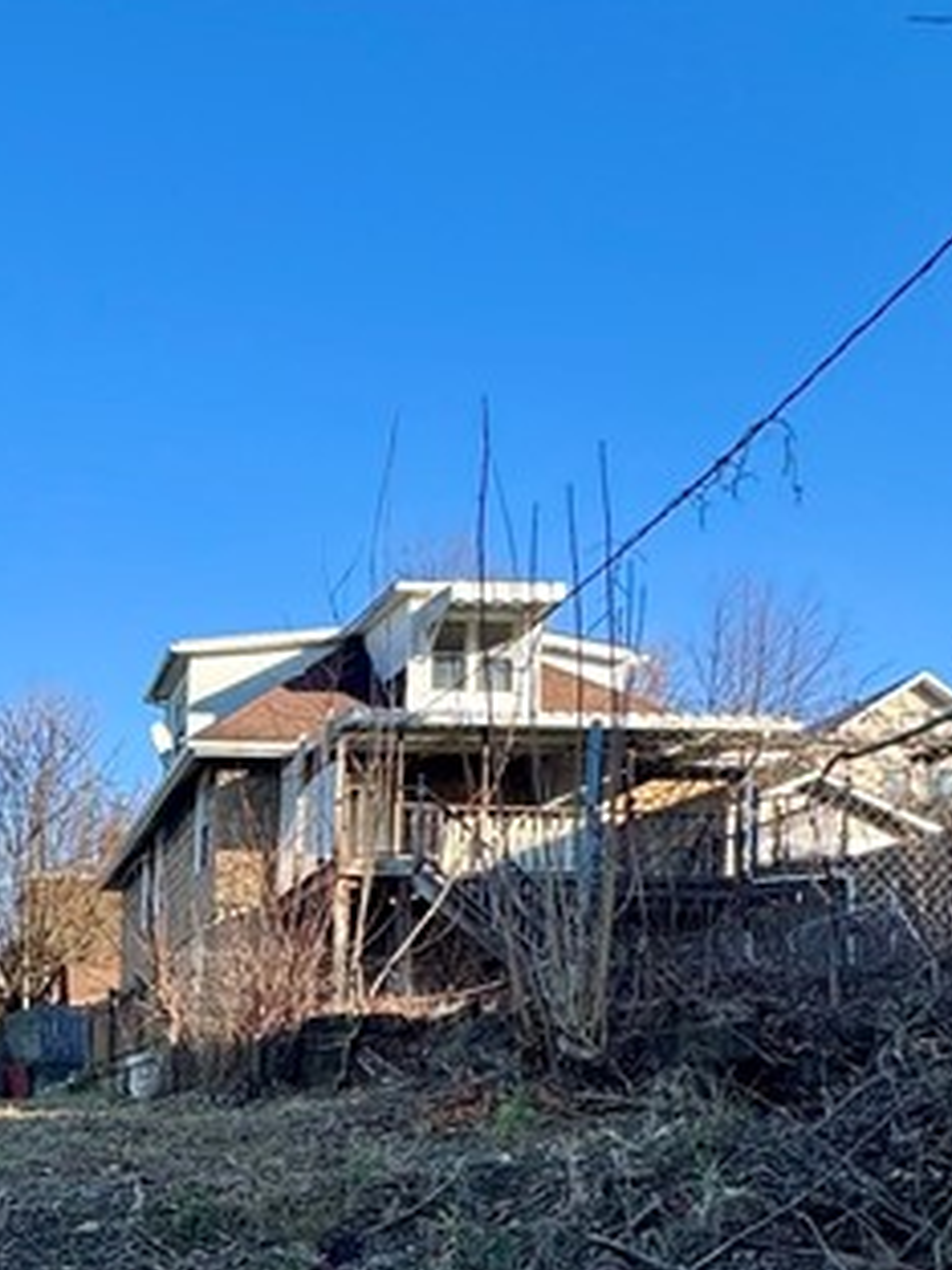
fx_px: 1687
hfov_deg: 27.4
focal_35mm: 46
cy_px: 1119
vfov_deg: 38.7
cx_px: -220
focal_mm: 2.22
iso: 50
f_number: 2.2
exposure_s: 1/921
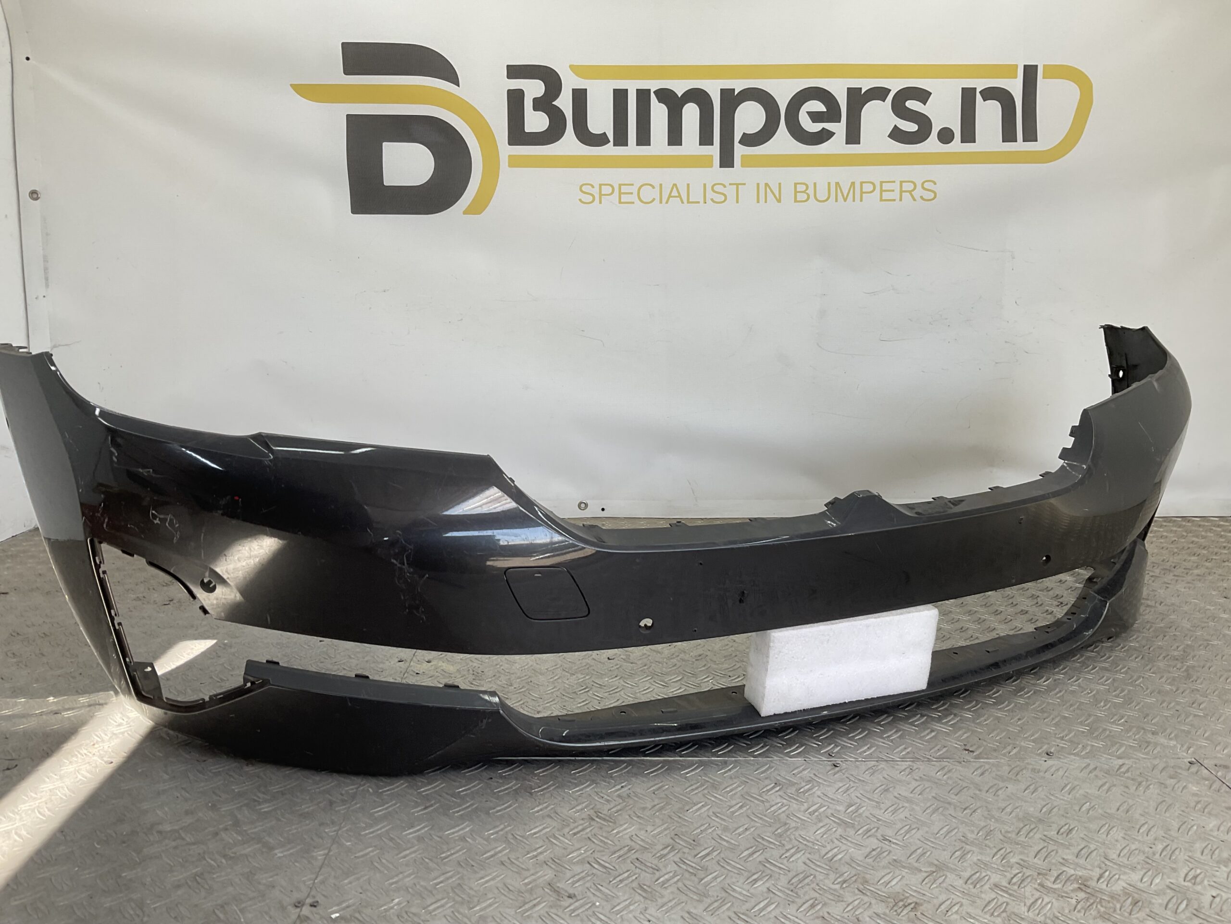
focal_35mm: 29
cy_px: 462
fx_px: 1031
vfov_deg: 48.2
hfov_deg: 61.7
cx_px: 616
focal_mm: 3
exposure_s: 1/188
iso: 16
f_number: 1.8
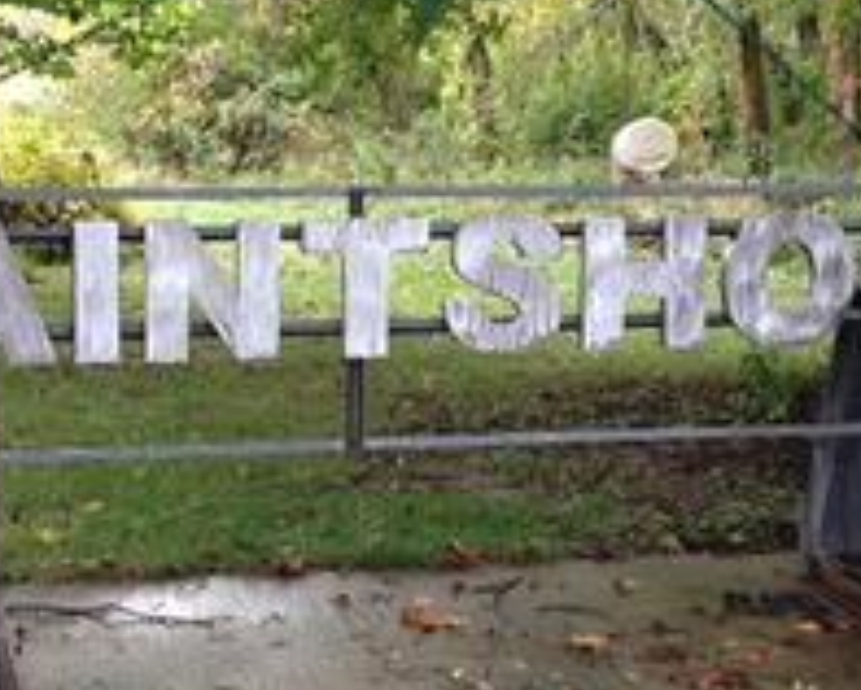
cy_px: 279
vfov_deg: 19.0
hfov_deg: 23.5
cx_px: 396
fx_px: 2066
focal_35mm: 81
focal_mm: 4.28
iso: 100
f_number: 2.4
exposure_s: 1/120
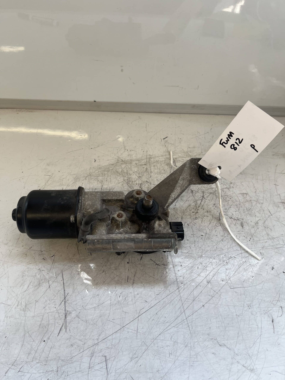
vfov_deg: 67.3
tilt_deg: -48.3
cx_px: 142
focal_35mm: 26
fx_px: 285
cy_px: 190
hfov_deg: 53.1
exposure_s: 1/122
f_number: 1.6
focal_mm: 5.1
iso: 40
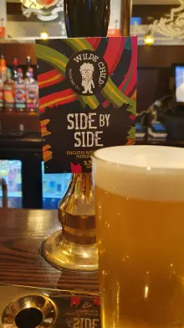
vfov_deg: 66.1
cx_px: 81
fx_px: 251
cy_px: 163
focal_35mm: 29
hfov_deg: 40.1
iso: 250
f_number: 1.5
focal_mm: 4.32
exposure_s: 1/50
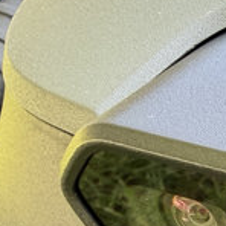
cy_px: 325
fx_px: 849
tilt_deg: -37.1
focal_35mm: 115
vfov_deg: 14.3
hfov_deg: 12.8
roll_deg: +2.8
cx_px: 478
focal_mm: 2.22
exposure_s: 1/121
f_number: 2.2
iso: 100
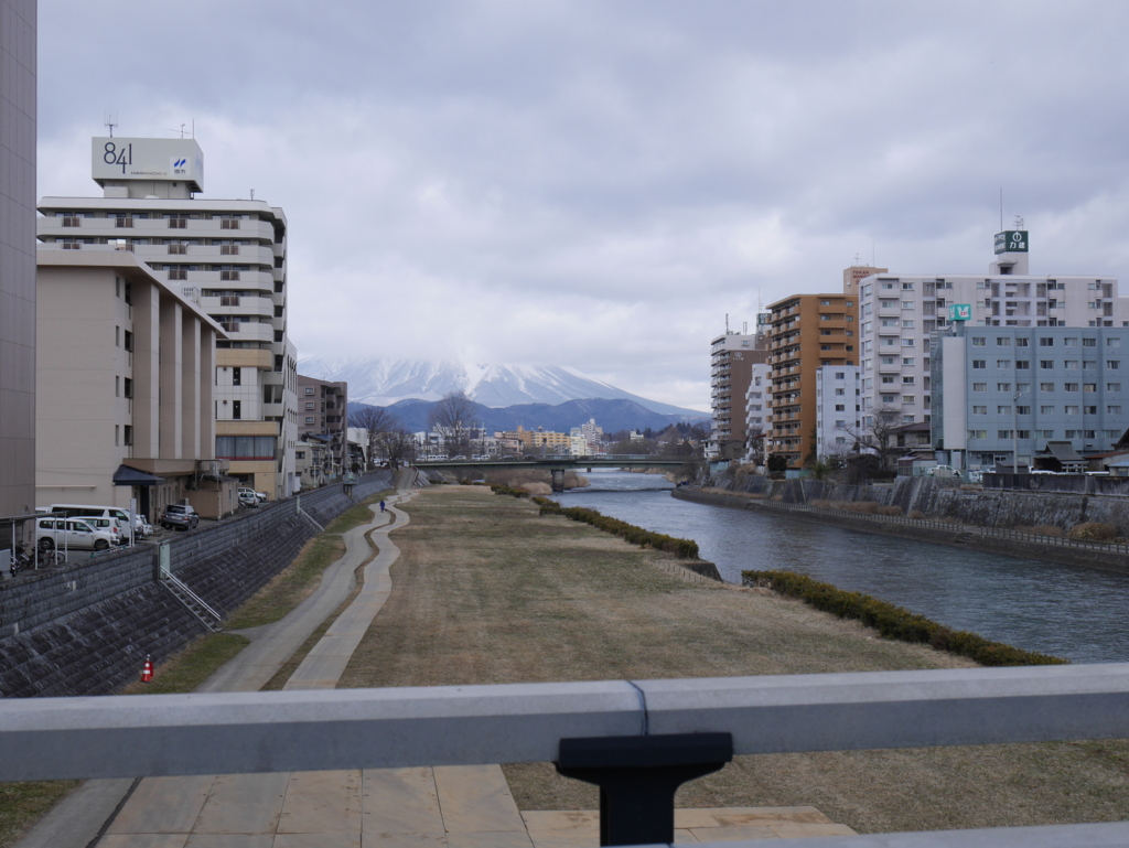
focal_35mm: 46
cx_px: 564
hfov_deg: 41.2
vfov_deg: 31.5
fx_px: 1501
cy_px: 424
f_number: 8
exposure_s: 1/320
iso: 200
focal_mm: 23
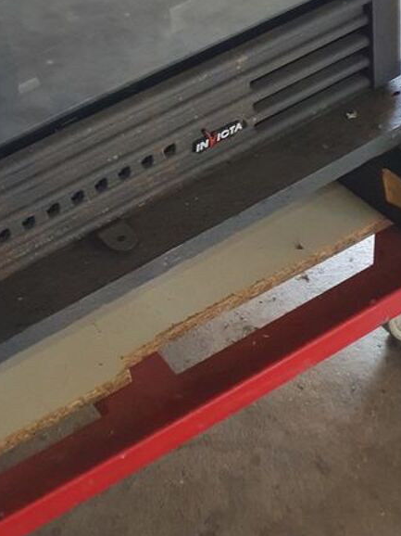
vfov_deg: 30.0
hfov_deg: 23.6
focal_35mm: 60
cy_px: -1
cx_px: 24
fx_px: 927
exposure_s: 1/50
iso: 320
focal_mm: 4.32
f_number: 1.5
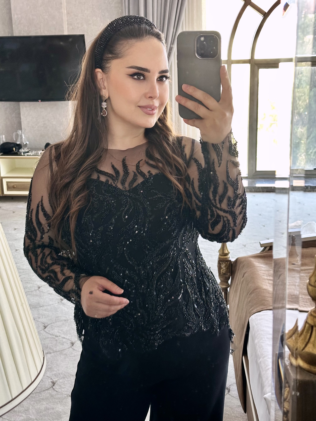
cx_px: 158
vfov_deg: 39.7
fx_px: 584
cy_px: 210
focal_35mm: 48
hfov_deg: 30.3
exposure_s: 1/40
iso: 320
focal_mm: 6.86
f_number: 1.78
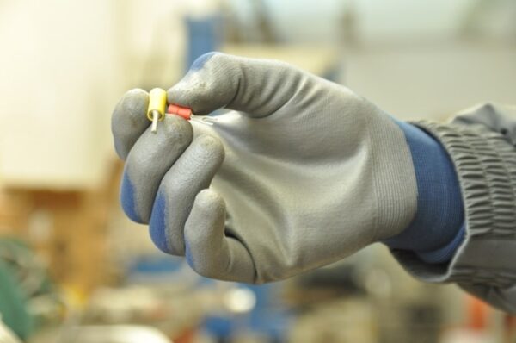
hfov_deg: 21.0
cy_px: 172
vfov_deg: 14.0
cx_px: 258
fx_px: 1395
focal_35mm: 98
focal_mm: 65
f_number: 6.3
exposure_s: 1/25
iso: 800
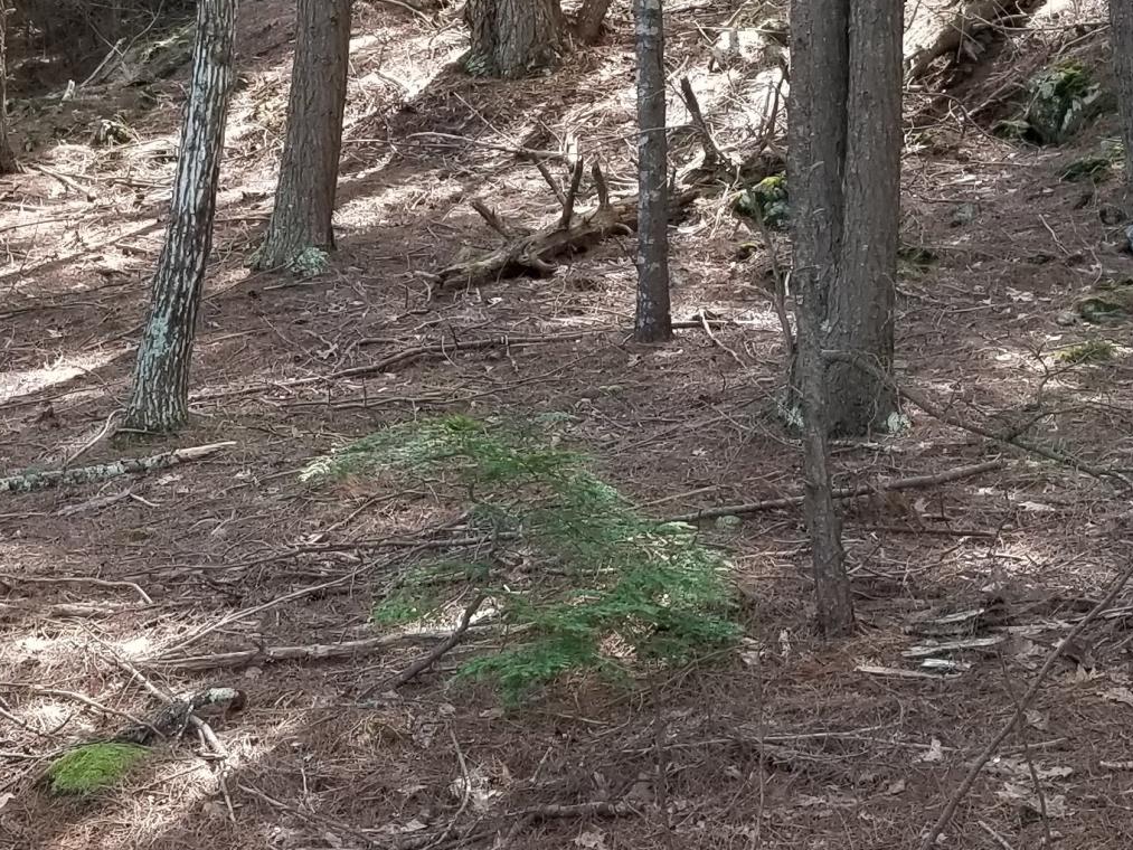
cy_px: 265
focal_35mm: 77
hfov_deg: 25.3
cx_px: 452
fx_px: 2521
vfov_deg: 19.1
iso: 100
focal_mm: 4.25
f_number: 1.7
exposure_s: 1/120
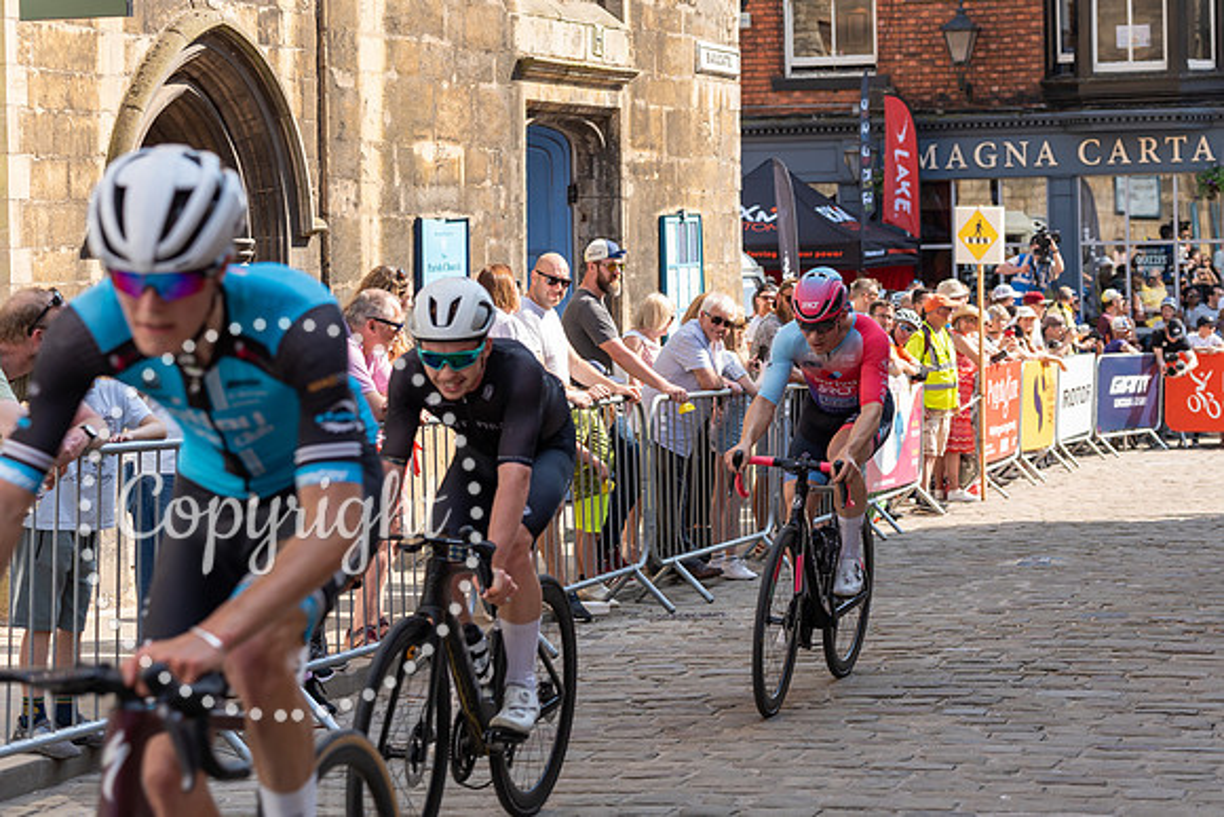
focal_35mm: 75
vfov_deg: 18.2
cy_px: 261
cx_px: 833
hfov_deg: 26.9
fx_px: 2546
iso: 100
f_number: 3.5
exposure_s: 1/500
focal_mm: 55
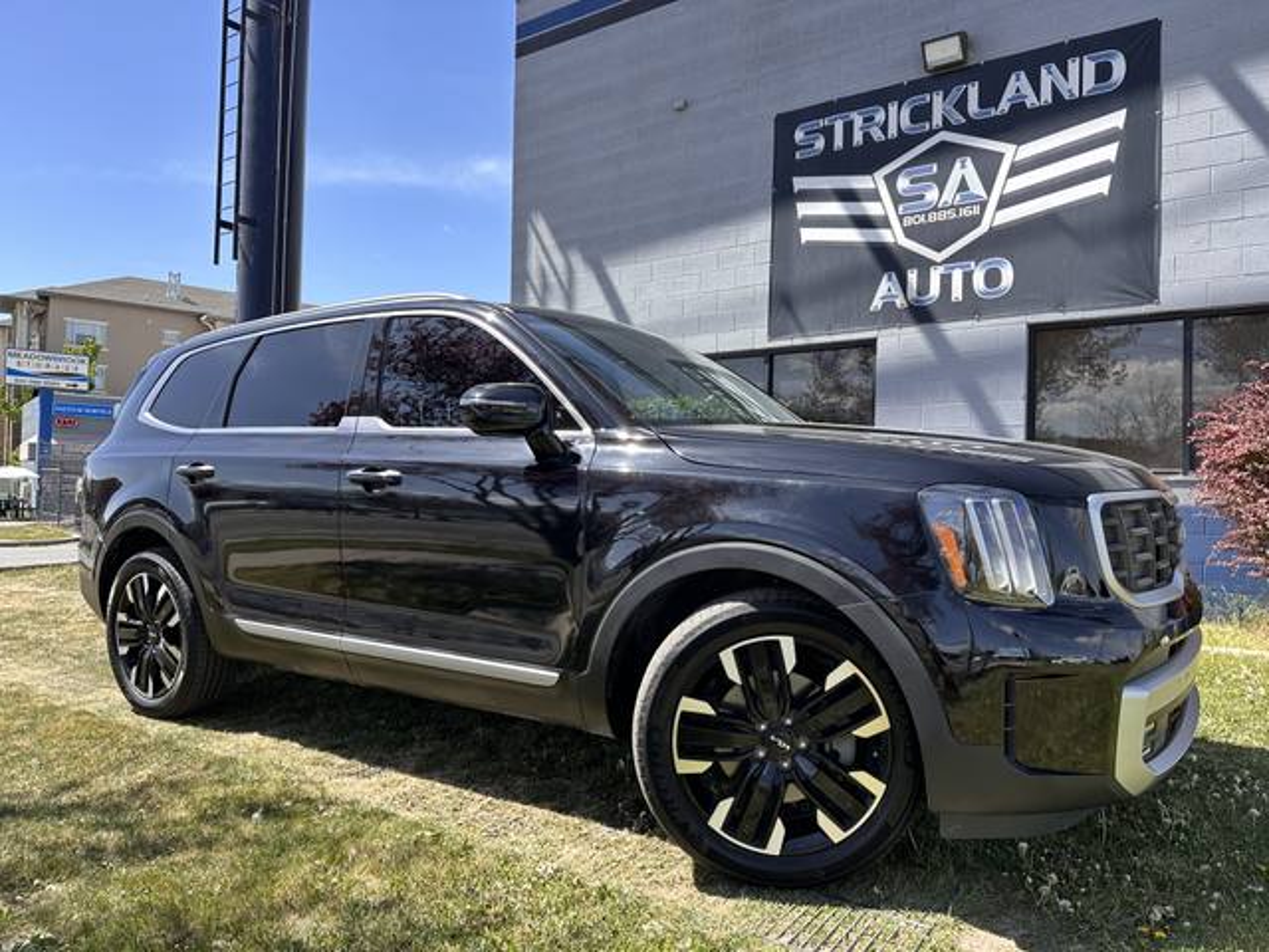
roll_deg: -1.2
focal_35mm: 24
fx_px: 880
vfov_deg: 56.8
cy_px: 476
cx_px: 634
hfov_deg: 71.6
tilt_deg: +1.9
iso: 80
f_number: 1.78
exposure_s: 1/879
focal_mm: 6.86
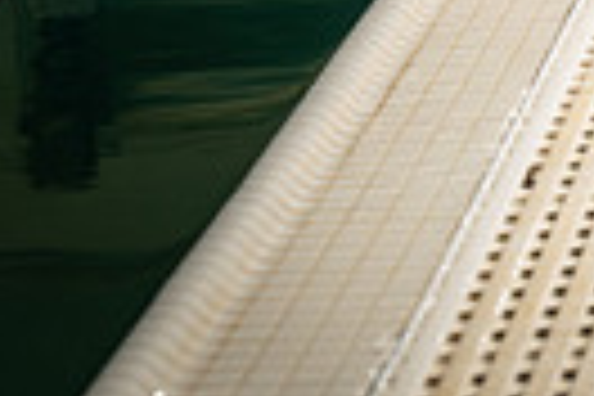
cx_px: 666
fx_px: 3927
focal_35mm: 238
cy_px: -522
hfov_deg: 8.6
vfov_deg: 5.6
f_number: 5.6
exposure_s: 1/250
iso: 640
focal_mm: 70
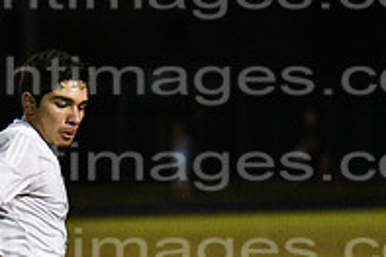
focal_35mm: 597
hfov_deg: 3.5
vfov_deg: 2.3
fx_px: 6401
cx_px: 43
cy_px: 295
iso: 6400
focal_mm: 135
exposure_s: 1/1000
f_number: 4
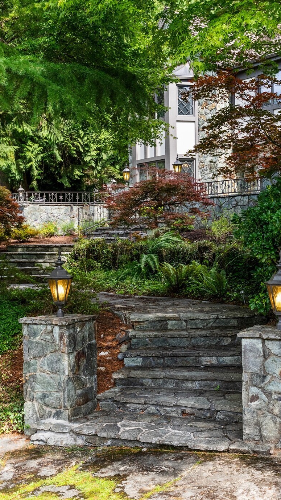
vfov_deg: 44.6
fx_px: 609
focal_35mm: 46
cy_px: 250
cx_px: 173
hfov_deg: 25.9
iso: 500
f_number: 5.6
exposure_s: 1/800
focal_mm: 42
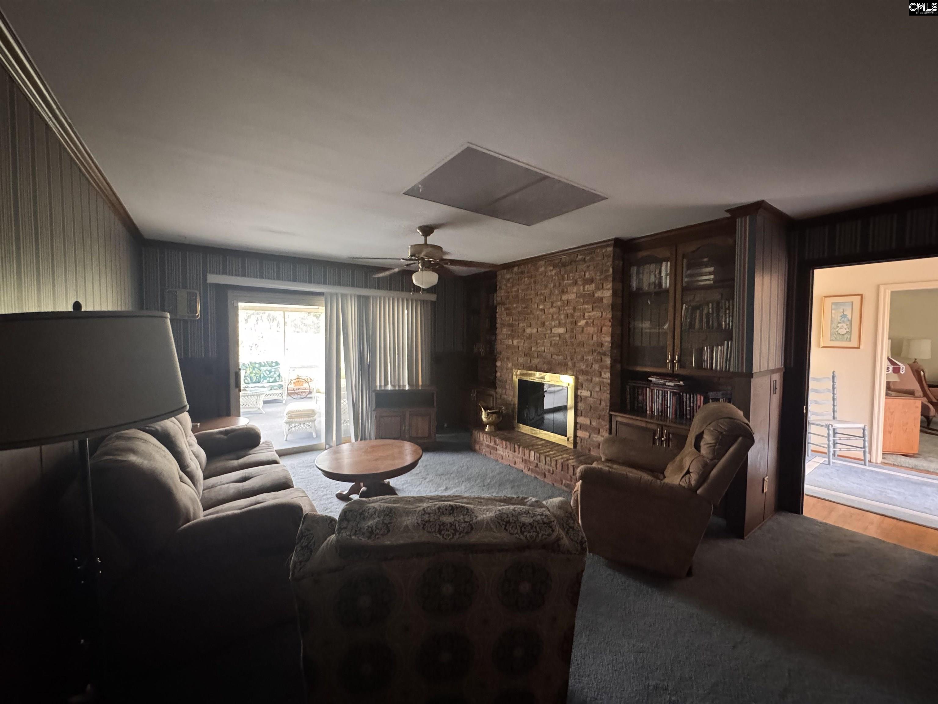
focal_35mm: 14
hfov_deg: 102.1
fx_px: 379
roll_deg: +0.2
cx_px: 469
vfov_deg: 85.7
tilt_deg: -2.3
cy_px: 352
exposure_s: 1/40
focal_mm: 2.22
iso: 1000
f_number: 2.2
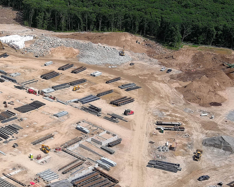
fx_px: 519
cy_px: 110
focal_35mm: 75
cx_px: 18
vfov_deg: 20.4
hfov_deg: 24.6
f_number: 2.8
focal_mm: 10.57
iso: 100
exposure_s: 1/2000
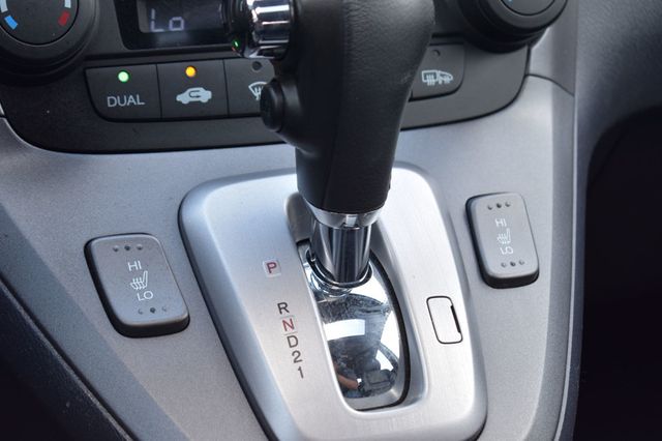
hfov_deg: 24.6
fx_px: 1516
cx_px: 331
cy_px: 220
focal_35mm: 82
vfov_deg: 16.5
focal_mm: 55
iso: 320
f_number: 5.6
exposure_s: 1/60
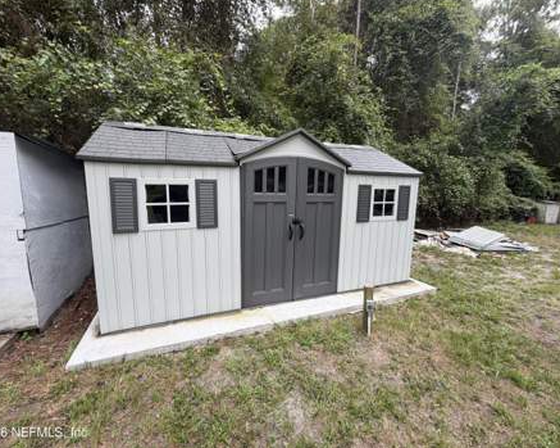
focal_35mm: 15
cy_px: 221
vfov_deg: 84.0
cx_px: 276
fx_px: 248
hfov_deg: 96.8
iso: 50
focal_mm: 2.22
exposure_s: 1/121
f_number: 2.2
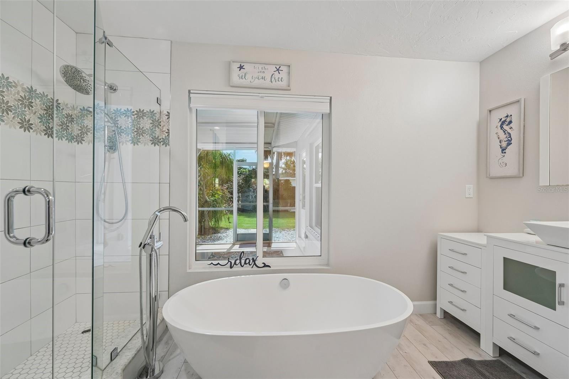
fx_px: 221
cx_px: 284
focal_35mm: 14
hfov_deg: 104.3
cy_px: 190
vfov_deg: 81.2
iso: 400
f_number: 8
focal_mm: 14
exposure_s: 1/30
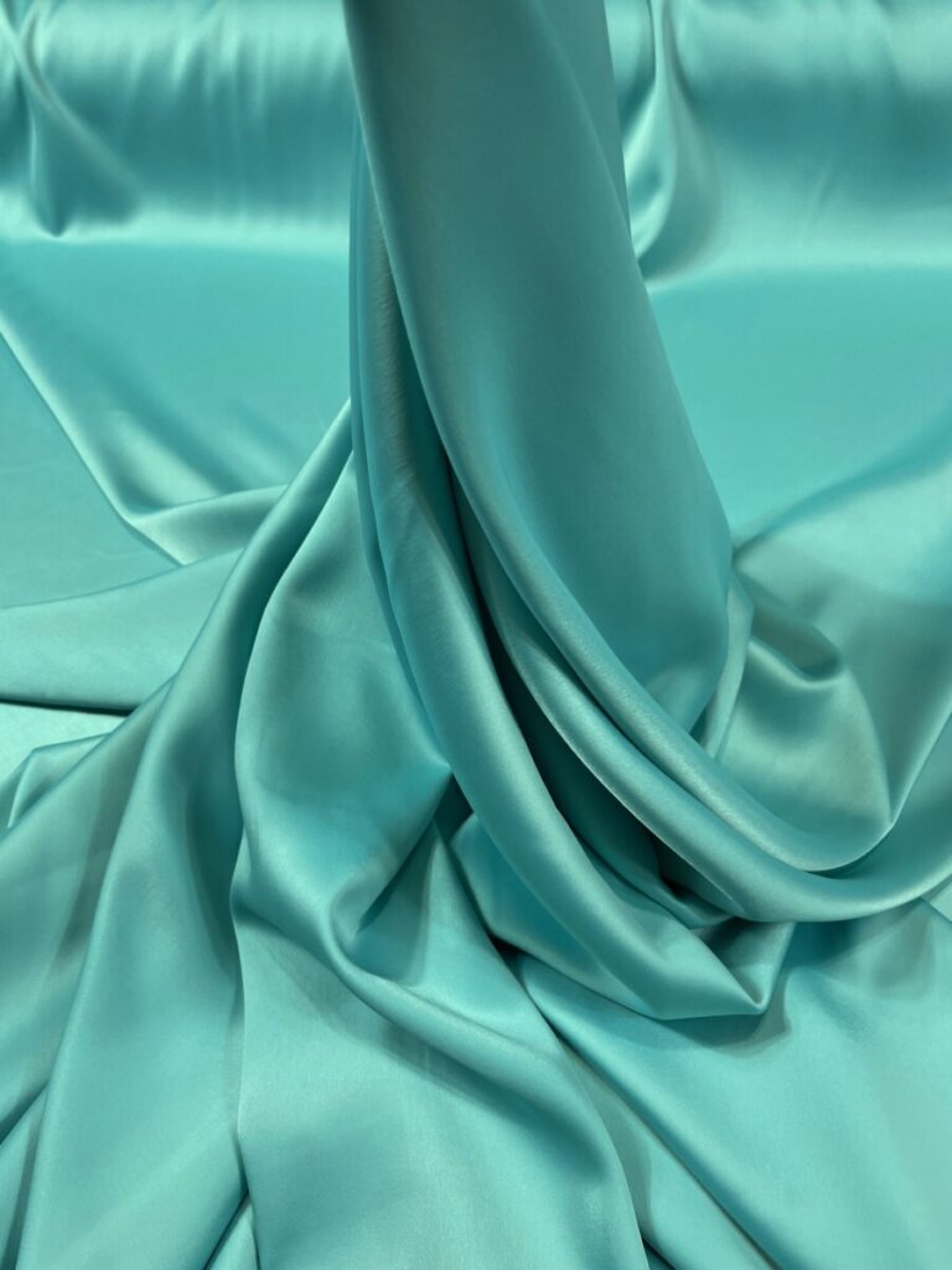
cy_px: 635
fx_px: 953
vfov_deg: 67.3
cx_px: 476
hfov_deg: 53.1
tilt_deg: -53.7
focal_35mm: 26
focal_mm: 4.2
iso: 64
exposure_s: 1/100
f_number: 1.6
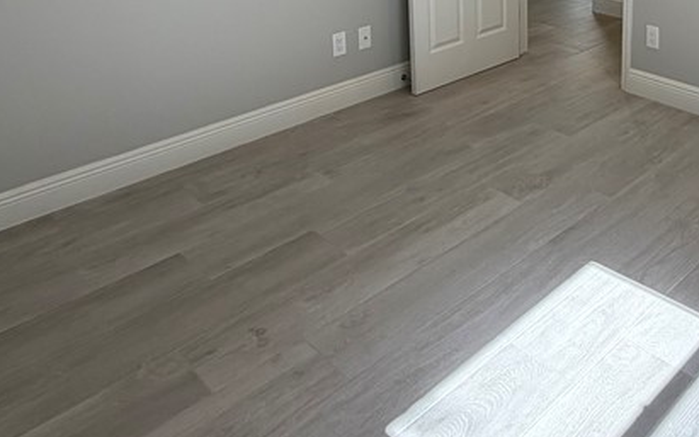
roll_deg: +0.3
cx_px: 551
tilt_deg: -9.7
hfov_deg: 49.9
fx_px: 705
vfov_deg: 30.1
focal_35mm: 37
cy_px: -68
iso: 80
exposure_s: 1/121
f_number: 2.2
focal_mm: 2.22
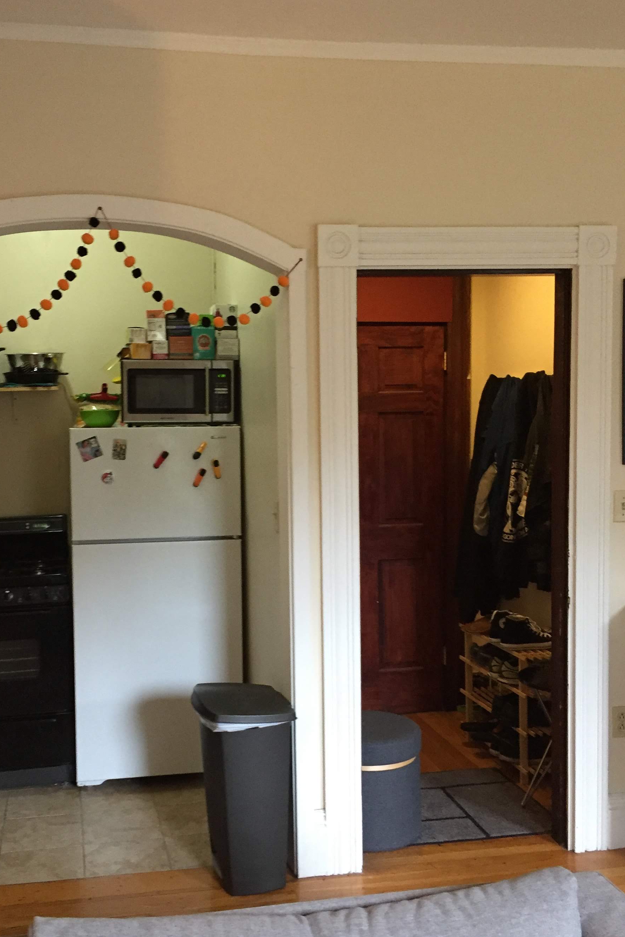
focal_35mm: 37
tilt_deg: -6.4
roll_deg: +2.3
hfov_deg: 35.7
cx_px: 235
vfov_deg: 51.9
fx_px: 963
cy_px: 490
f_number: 2.2
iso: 125
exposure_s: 1/30
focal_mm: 4.15
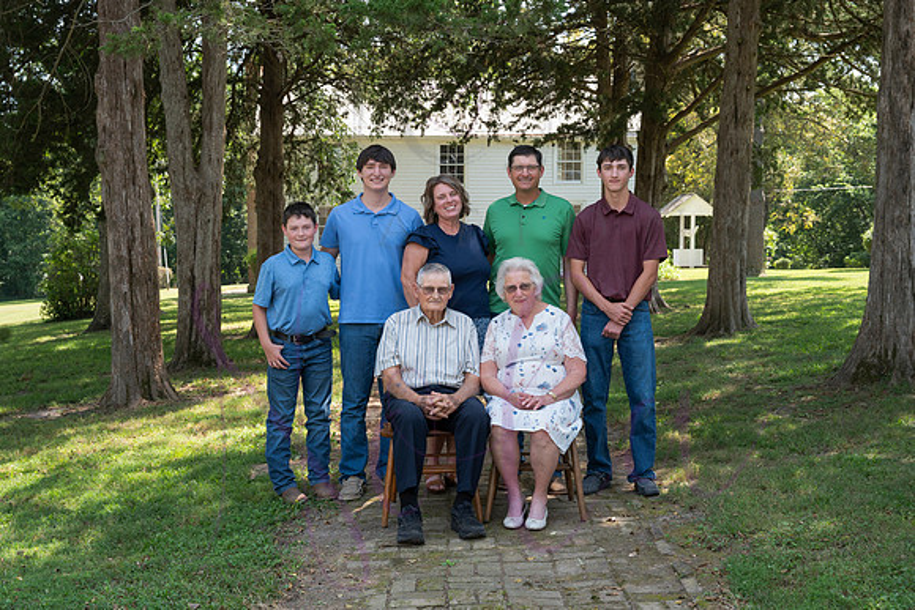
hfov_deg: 41.9
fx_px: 1195
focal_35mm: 47
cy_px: 305
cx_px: 458
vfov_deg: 28.7
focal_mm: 47
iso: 400
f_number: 8
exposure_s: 1/160
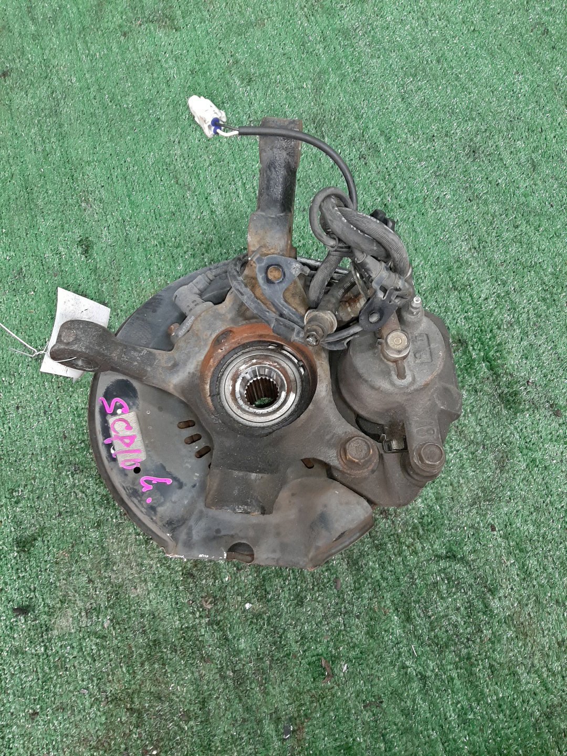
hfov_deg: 53.1
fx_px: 568
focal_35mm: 26
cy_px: 378
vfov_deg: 67.3
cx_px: 284
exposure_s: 1/50
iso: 200
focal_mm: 3.93
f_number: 1.7
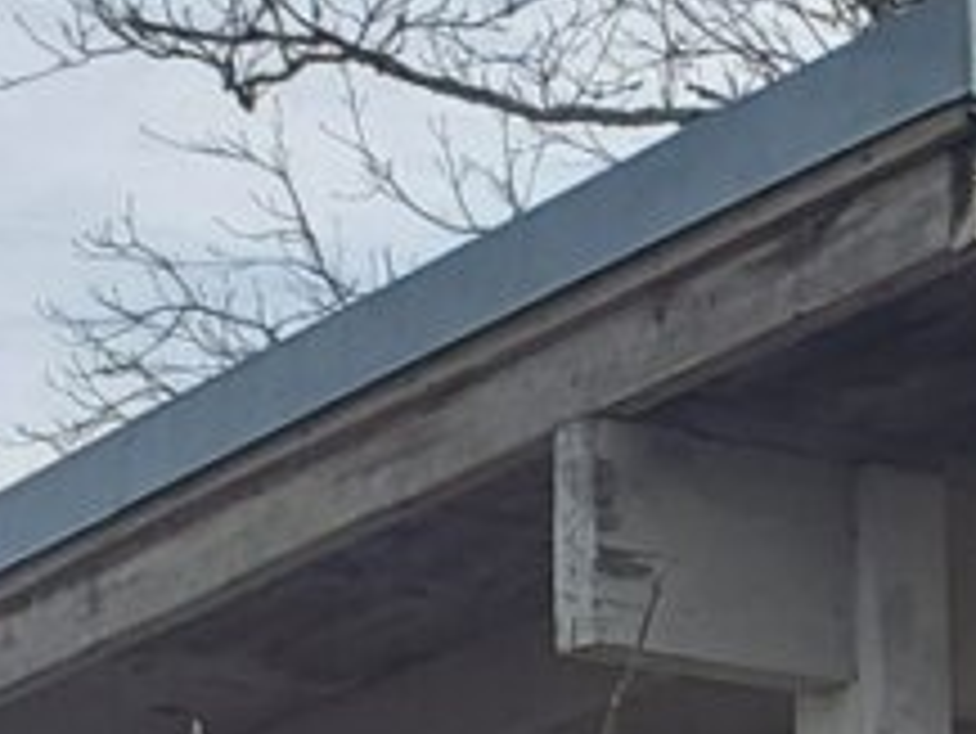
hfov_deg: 10.7
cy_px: 1346
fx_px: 4739
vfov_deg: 8.5
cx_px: 2028
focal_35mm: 168
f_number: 2.4
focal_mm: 4.3
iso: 50
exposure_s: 1/1183
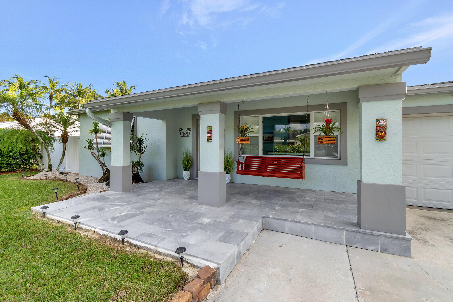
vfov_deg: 77.3
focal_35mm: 15
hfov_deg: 100.4
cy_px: 151
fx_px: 189
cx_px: 226
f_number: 8
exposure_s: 1/100
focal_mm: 10
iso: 500
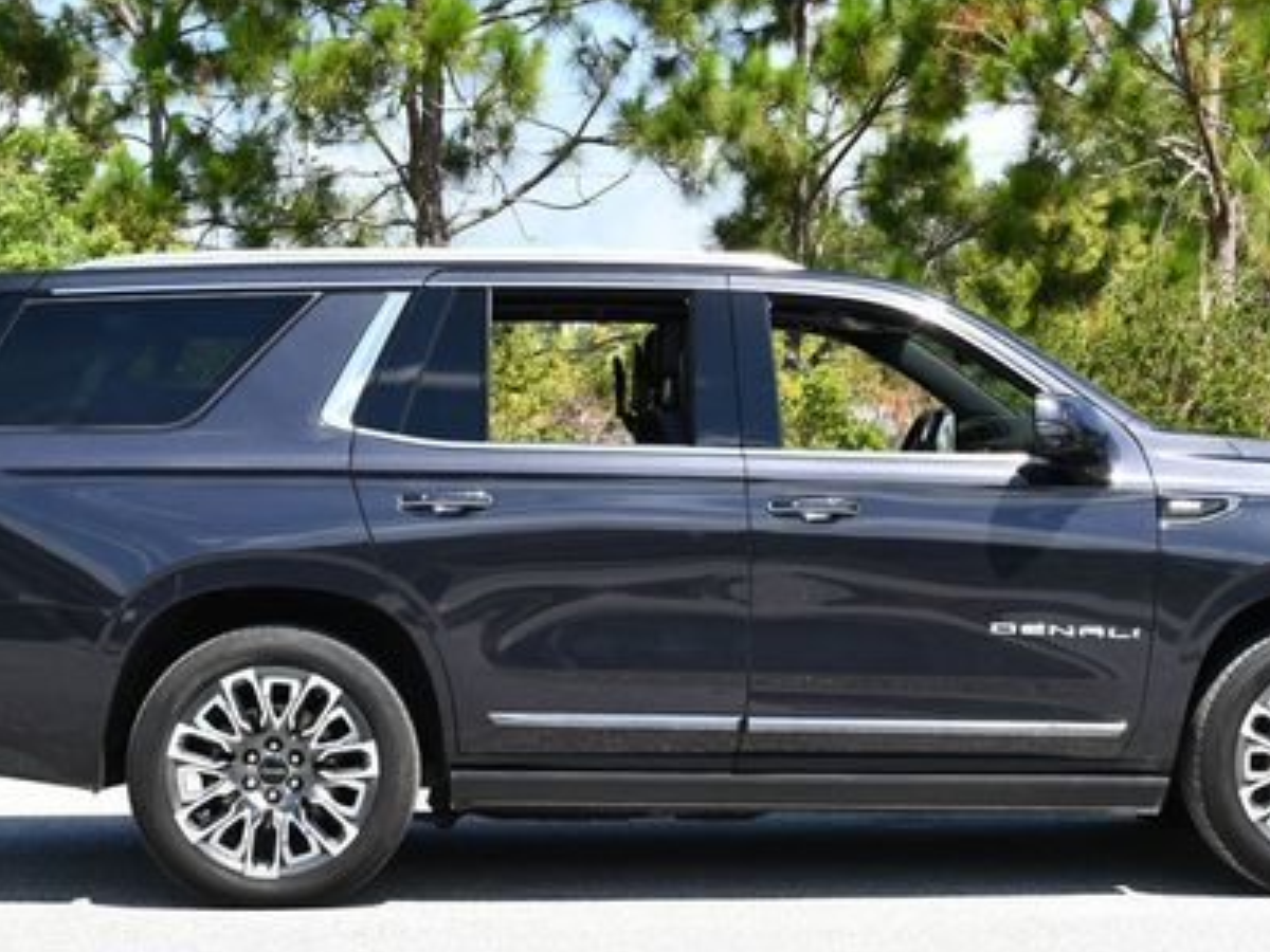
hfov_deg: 24.4
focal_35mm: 80
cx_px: 705
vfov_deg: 18.4
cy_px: 365
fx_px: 2935
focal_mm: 26
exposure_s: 1/250
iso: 180
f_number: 8
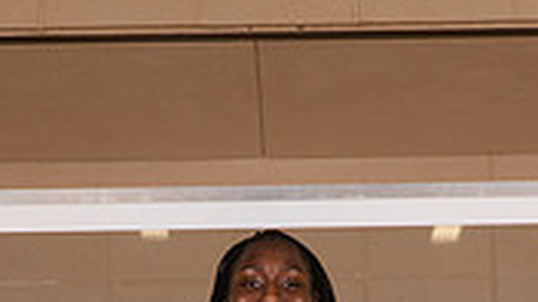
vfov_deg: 6.2
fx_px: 2682
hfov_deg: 11.5
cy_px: 665
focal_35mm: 188
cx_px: 275
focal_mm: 70
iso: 320
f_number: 7.1
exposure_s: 1/320
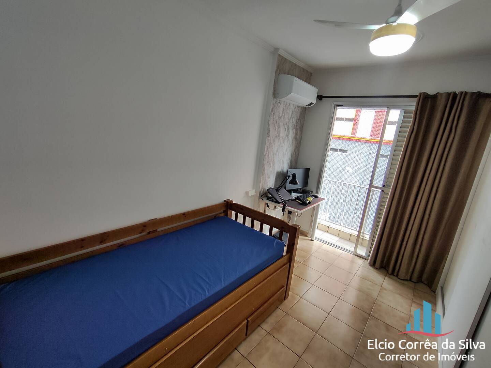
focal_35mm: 16
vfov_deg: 78.1
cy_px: 184
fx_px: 227
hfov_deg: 94.5
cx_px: 246
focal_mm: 1.66
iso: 62
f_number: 2.2
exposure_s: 1/60
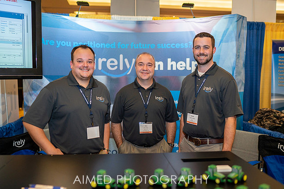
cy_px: 94
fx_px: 280
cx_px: 142
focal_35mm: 35
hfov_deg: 53.8
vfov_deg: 37.4
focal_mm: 35
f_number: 2
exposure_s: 1/320
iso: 400
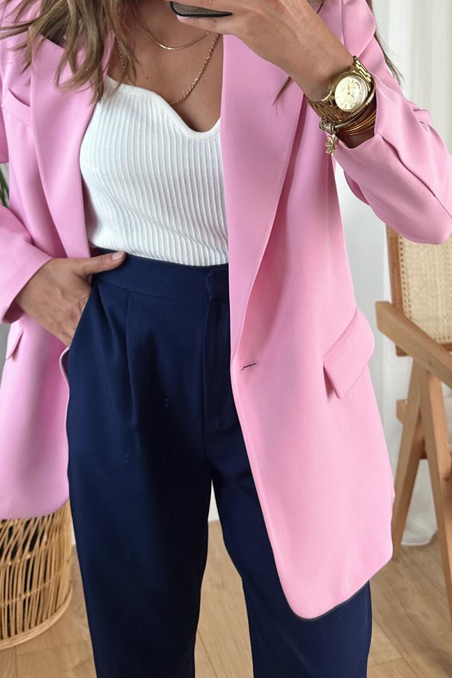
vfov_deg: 46.0
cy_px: 183
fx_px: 772
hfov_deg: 32.6
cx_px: 242
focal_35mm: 41
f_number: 1.78
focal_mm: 6.86
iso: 200
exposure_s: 1/121
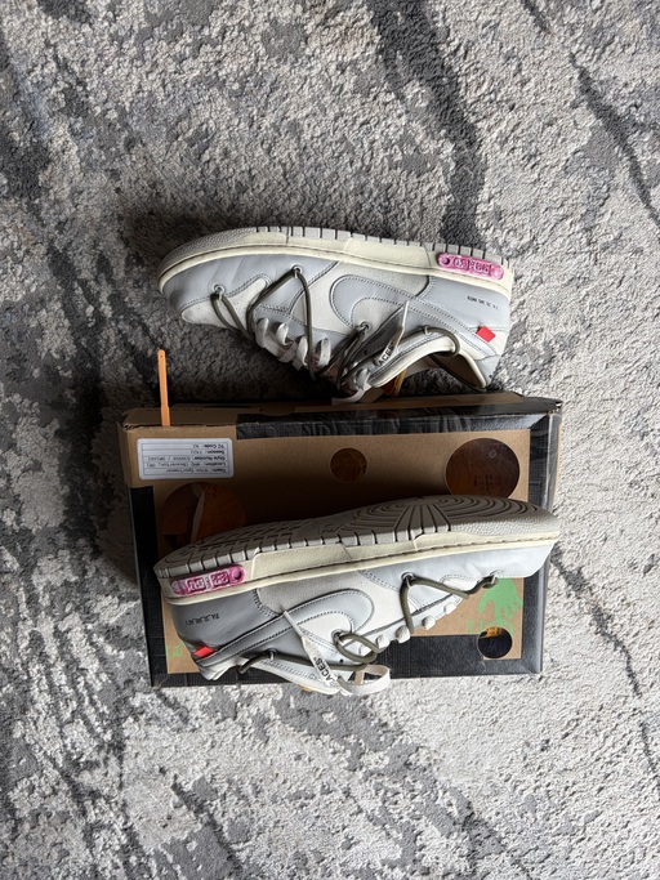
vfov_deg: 67.3
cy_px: 440
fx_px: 661
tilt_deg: -76.3
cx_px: 330
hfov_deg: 53.0
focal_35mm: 26
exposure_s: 1/122
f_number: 1.6
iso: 80
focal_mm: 5.96
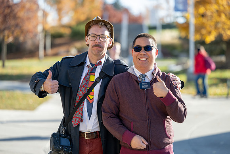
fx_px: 915
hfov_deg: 14.3
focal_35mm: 143
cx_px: 121
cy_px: 75
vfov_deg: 9.6
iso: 125
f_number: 2.8
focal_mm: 135
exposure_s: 1/1000
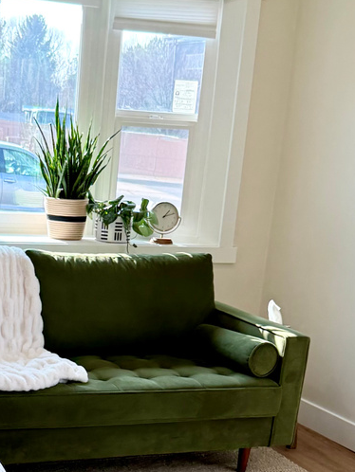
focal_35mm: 74
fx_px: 1011
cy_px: 444
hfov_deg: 19.7
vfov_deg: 25.3
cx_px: 64
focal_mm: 6.76
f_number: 1.78
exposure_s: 1/410
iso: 100
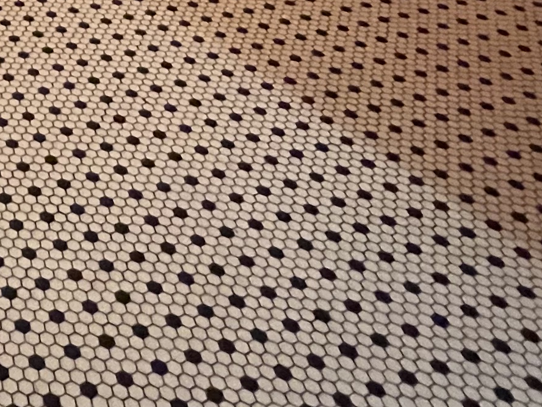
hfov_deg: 26.9
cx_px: -182
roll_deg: +0.2
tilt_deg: -10.6
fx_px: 924
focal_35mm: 59
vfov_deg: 17.9
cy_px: -390
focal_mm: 1.57
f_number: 1.8
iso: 1250
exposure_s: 1/40
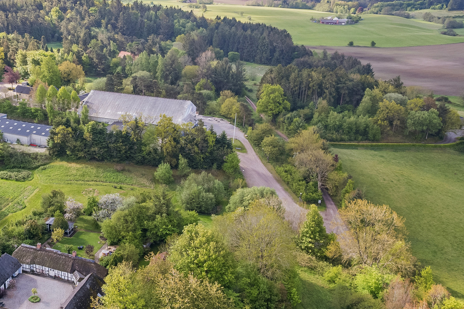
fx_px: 528
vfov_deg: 32.5
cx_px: 86
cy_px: 184
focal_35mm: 41
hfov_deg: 44.8
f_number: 2.8
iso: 100
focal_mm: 8.4
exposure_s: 1/50
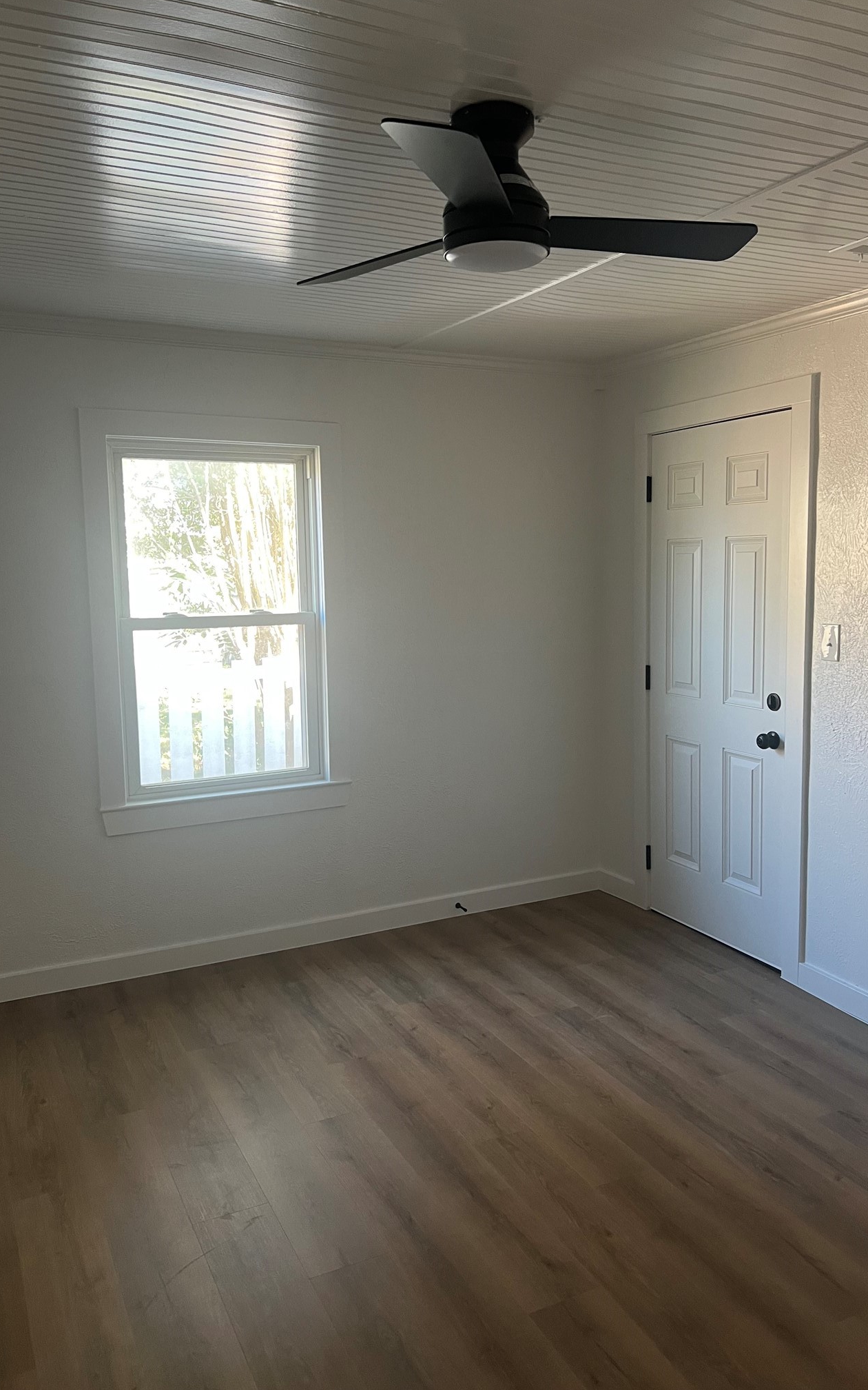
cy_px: 686
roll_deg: +0.4
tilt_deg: -5.3
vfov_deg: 66.5
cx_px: 499
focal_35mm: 28
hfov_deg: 44.4
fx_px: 1060
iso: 125
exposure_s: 1/67
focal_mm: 5.7
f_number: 1.5
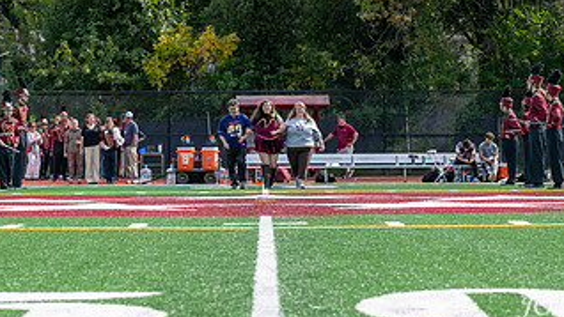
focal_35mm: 148
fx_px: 2214
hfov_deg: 14.5
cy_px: 152
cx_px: 296
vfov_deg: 8.2
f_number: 5.6
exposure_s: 1/1000
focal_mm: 70
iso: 360
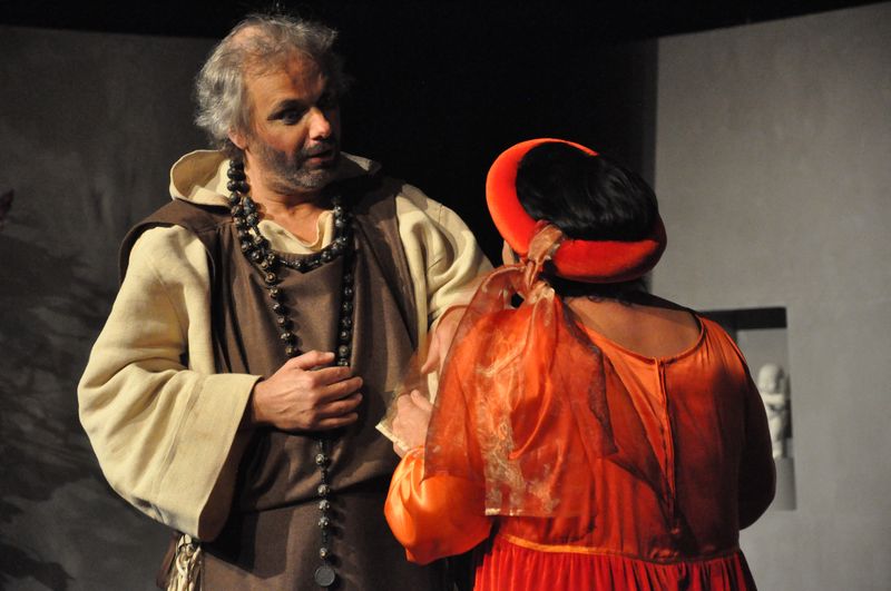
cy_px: 296
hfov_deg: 13.1
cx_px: 446
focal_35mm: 158
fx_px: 3893
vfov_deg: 8.7
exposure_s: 1/80
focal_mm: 105
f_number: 5.6
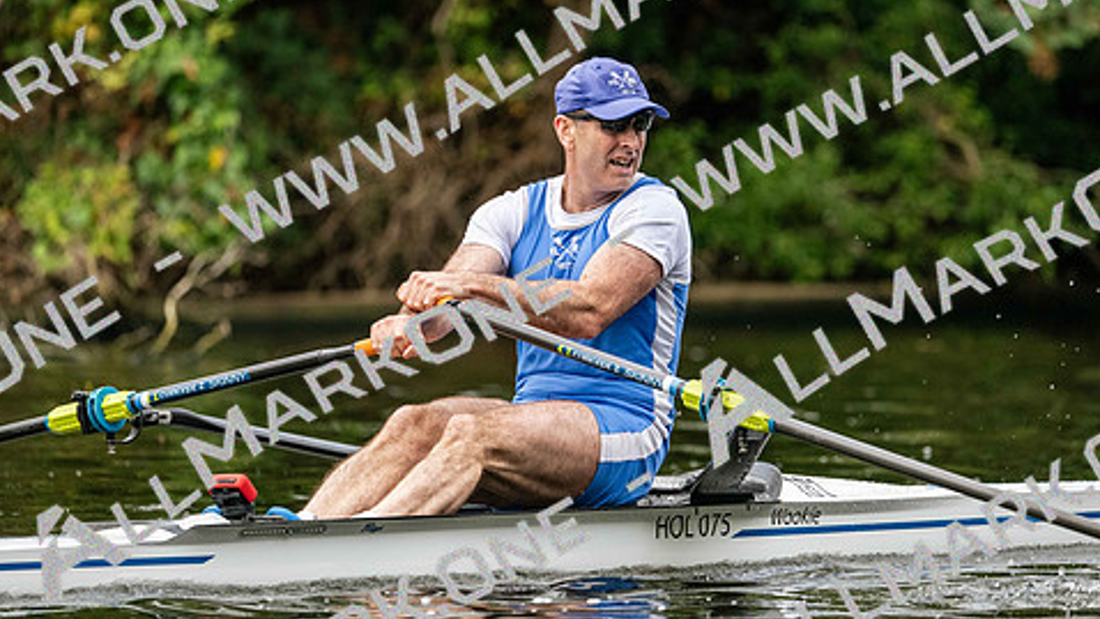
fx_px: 14848
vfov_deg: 2.4
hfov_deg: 4.2
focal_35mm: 509
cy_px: 250
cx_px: 504
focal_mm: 400
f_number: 4.5
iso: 1600
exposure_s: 1/2500
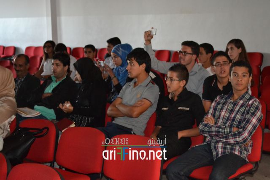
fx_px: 517
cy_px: 90
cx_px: 135
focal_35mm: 69
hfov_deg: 29.3
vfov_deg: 19.7
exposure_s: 1/60
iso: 3200
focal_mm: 46
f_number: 5.3
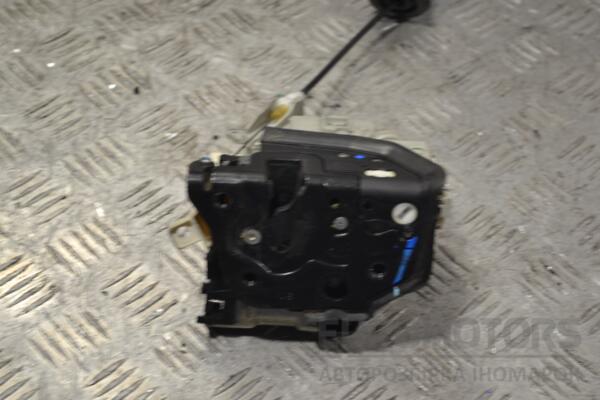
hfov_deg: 24.6
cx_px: 300
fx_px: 1375
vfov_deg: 16.6
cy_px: 200
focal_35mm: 82
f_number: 5.6
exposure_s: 1/30
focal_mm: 55
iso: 200
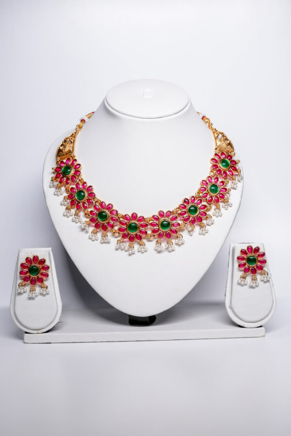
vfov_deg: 38.2
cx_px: 146
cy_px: 218
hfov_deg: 26.0
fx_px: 630
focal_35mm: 52
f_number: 5.6
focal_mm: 35
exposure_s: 1/320
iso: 1000
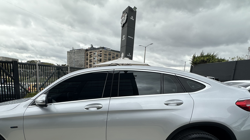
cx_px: 97
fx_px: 152
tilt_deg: -11.1
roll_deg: -2.5
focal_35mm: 23
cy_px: 106
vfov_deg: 47.5
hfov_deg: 77.6
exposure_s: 1/855
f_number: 2.2
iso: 40
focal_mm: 2.22
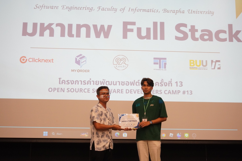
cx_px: 126
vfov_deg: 28.9
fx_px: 313
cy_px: 76
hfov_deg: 42.3
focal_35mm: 47
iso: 2000
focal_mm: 29
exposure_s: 1/80
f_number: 5
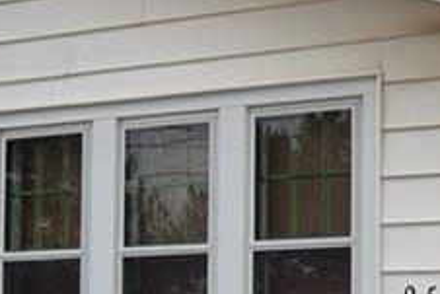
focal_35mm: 136
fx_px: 1663
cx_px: 405
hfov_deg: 14.9
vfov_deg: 10.1
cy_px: 210
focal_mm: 20
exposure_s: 1/1000
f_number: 4.5
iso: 200
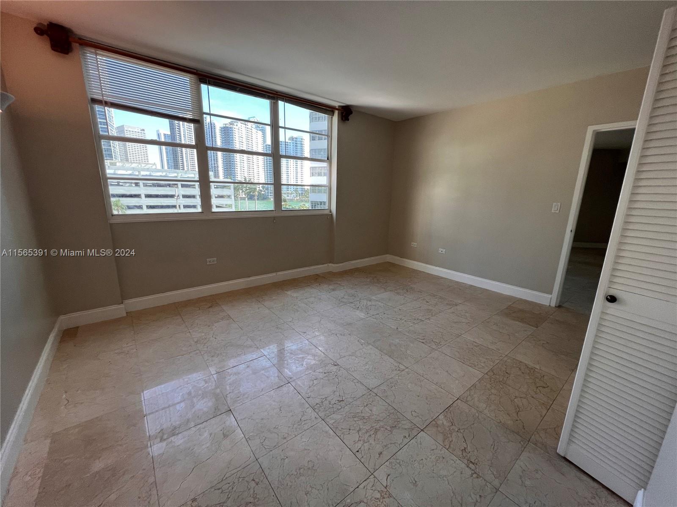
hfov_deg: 106.2
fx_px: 254
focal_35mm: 13
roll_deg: -1.0
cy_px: 254
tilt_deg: -13.4
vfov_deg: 89.9
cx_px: 338
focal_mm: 1.57
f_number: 1.8
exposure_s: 1/120
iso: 100
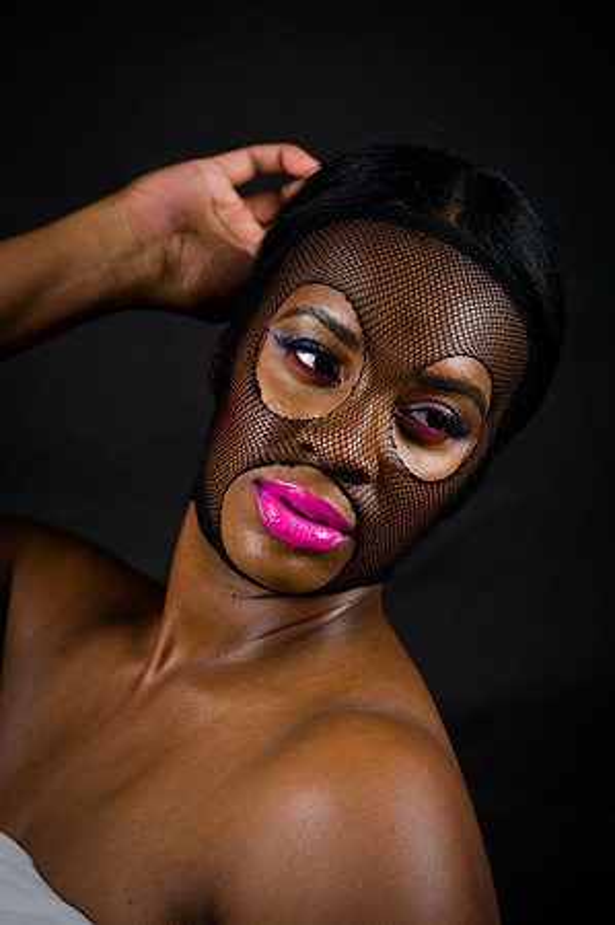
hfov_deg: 6.9
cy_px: 462
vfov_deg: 10.3
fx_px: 5136
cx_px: 308
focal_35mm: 200
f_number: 5.6
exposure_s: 1/125
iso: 200
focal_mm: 200
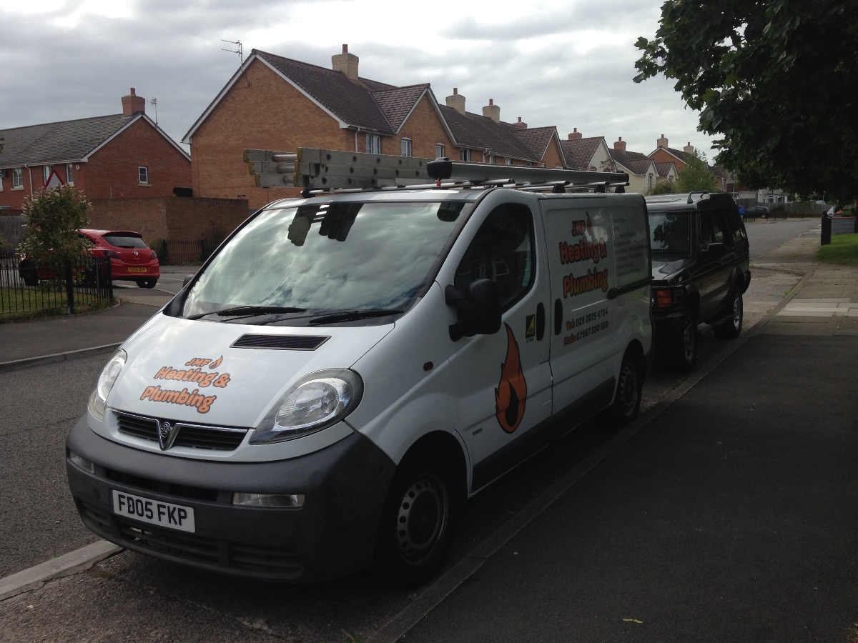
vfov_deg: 42.9
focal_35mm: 33
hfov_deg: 55.4
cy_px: 322
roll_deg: +2.4
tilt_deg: -6.7
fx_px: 818
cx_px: 429
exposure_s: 1/1153
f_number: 2.4
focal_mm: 4.12
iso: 50
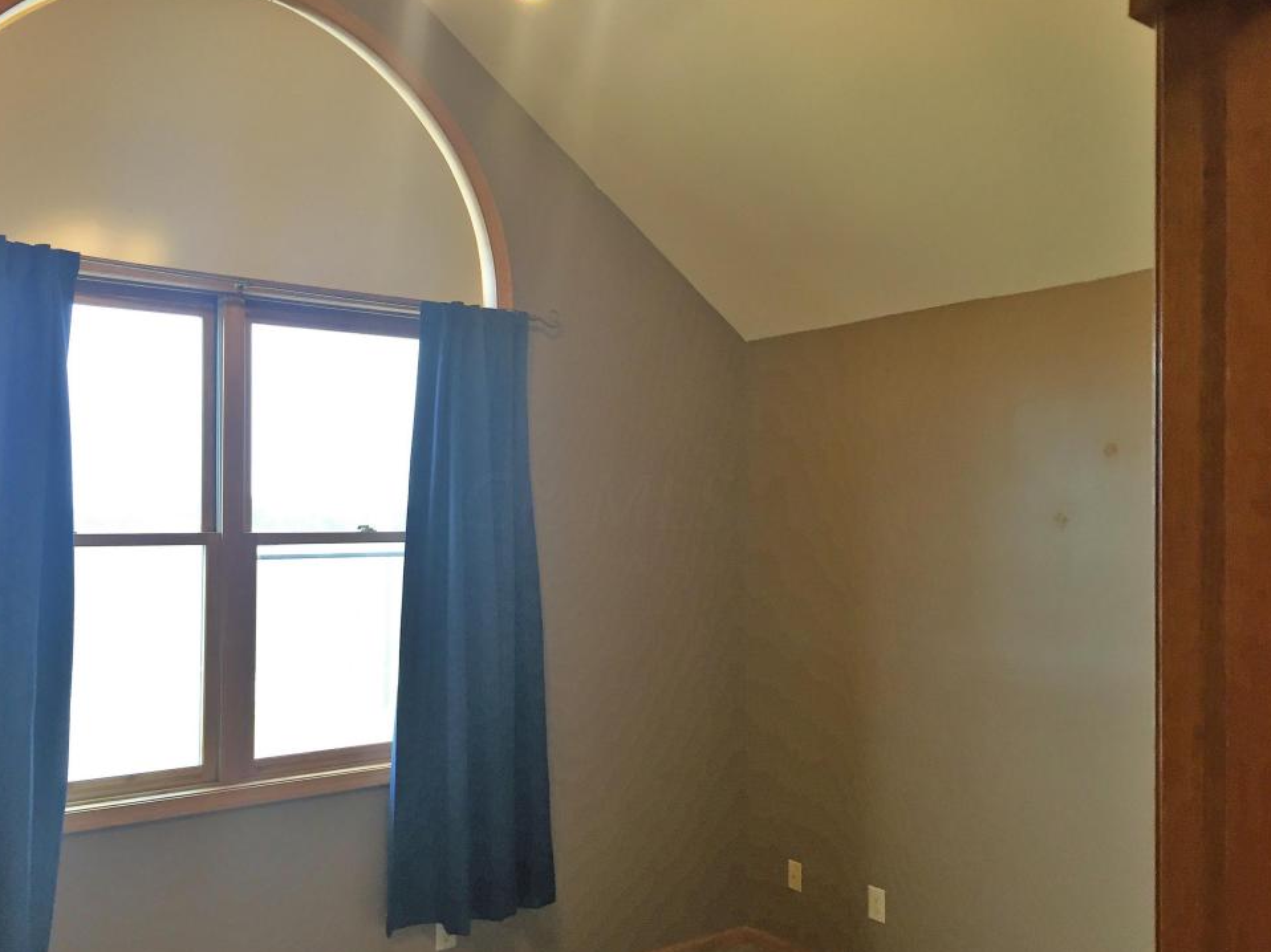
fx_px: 1138
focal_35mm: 31
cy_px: 503
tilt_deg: +2.2
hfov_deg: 58.3
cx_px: 600
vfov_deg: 45.4
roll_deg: -1.4
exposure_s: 1/30
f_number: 2.2
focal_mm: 4.15
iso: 32
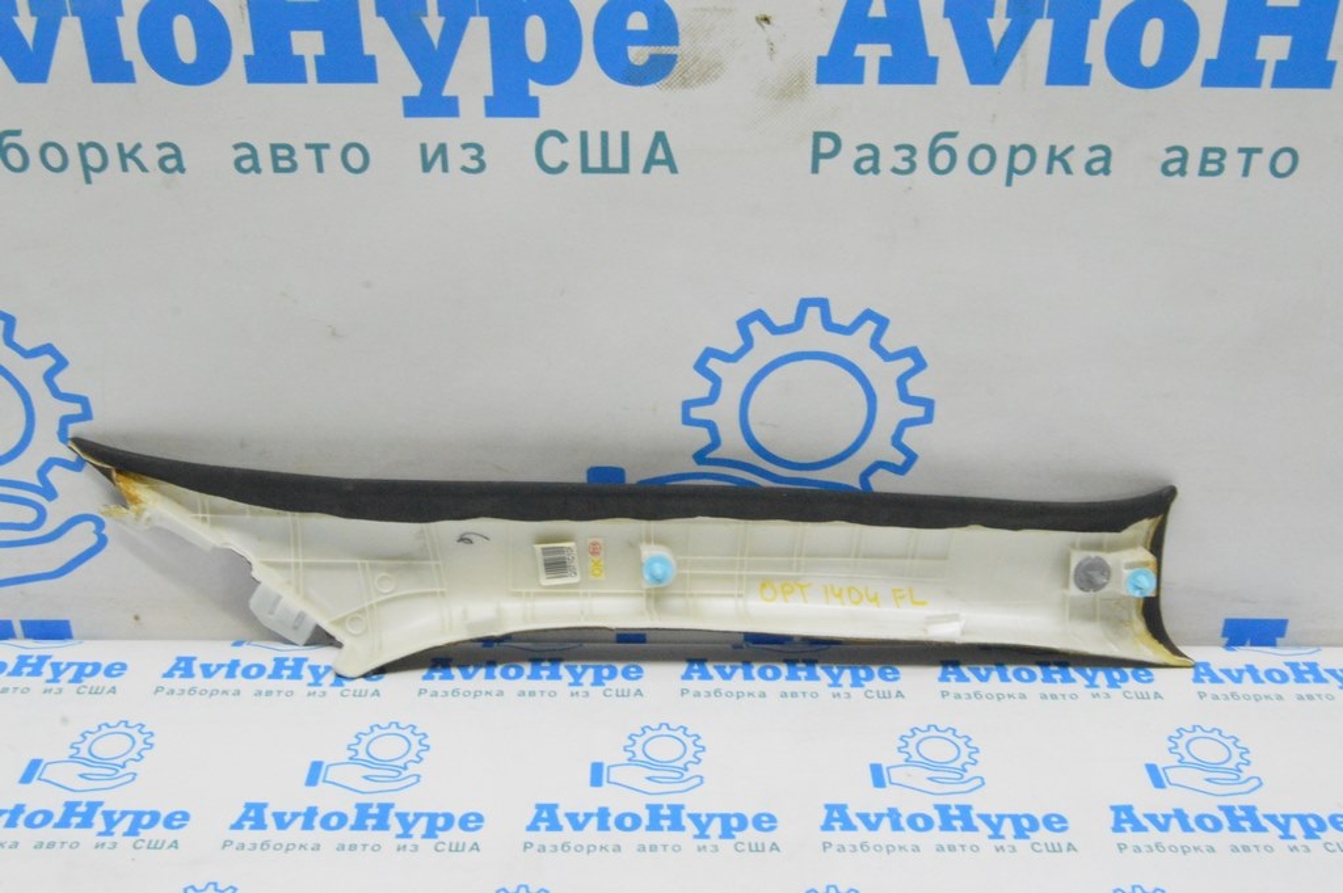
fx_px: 1454
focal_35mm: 39
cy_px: 446
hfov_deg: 49.6
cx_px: 672
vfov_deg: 34.2
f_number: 20
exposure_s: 1/20
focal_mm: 26
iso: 6400
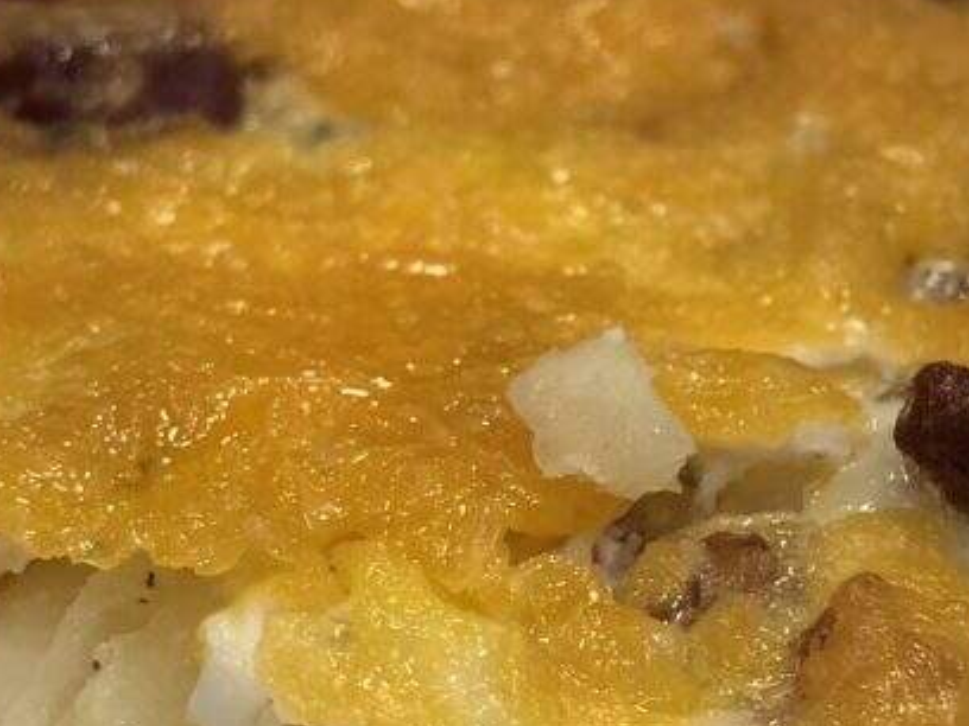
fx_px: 2883
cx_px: 458
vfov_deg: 14.3
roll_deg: +1.7
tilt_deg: -29.3
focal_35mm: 103
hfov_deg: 19.1
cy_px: 592
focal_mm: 3.99
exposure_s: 1/40
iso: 25
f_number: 1.8
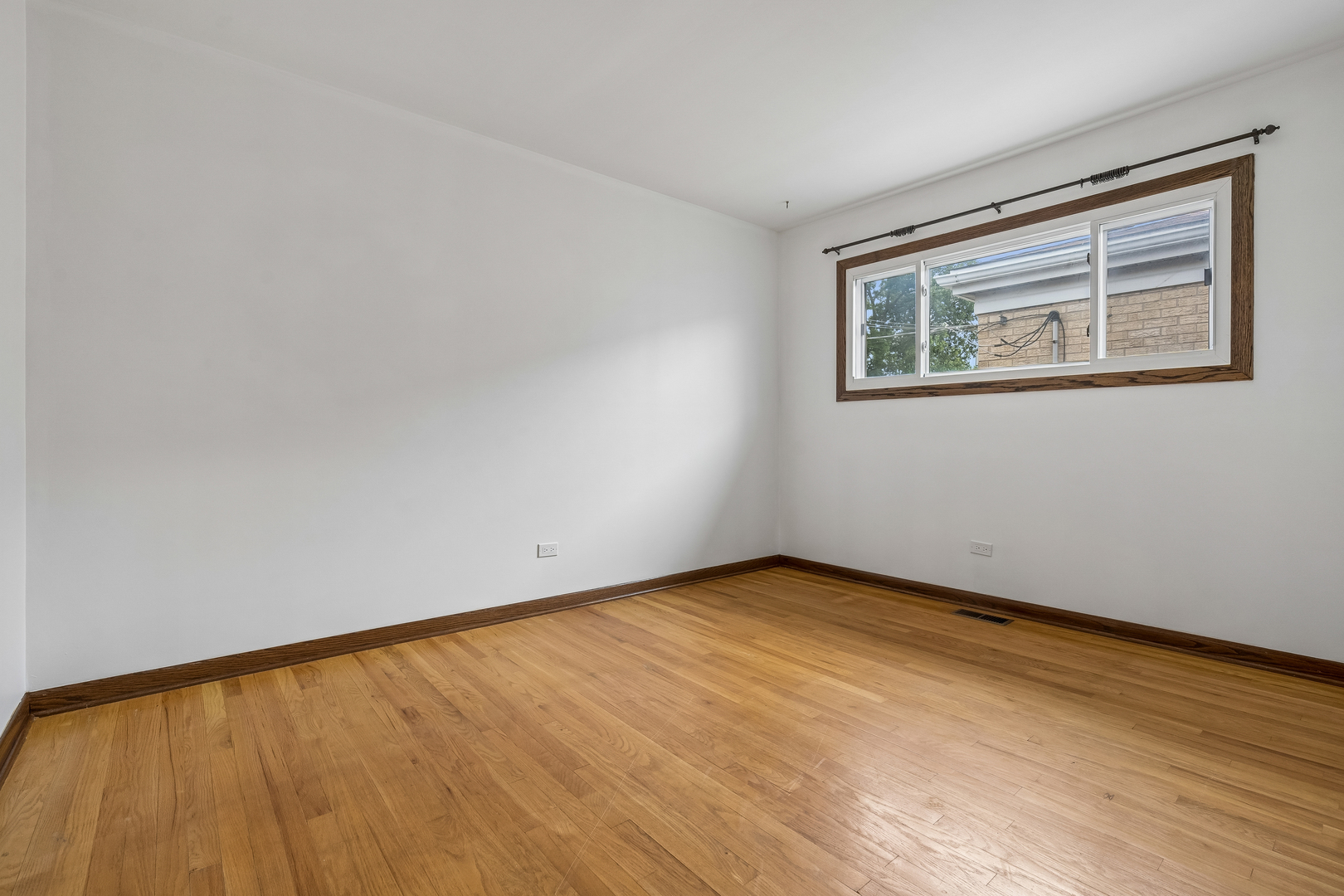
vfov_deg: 73.7
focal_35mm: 16
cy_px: 448
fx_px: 597
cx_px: 672
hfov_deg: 96.7
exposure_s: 1/30
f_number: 8
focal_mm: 16
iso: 400
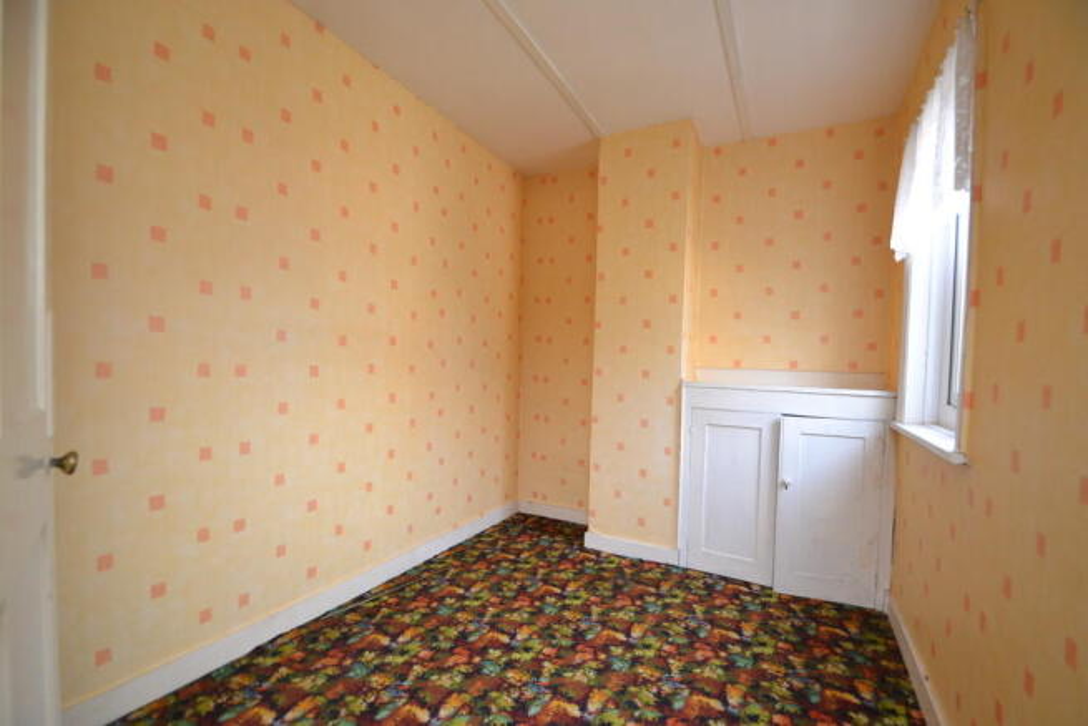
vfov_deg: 77.4
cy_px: 363
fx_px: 453
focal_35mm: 15
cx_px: 544
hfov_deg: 100.4
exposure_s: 1/60
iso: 400
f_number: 3.5
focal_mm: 10
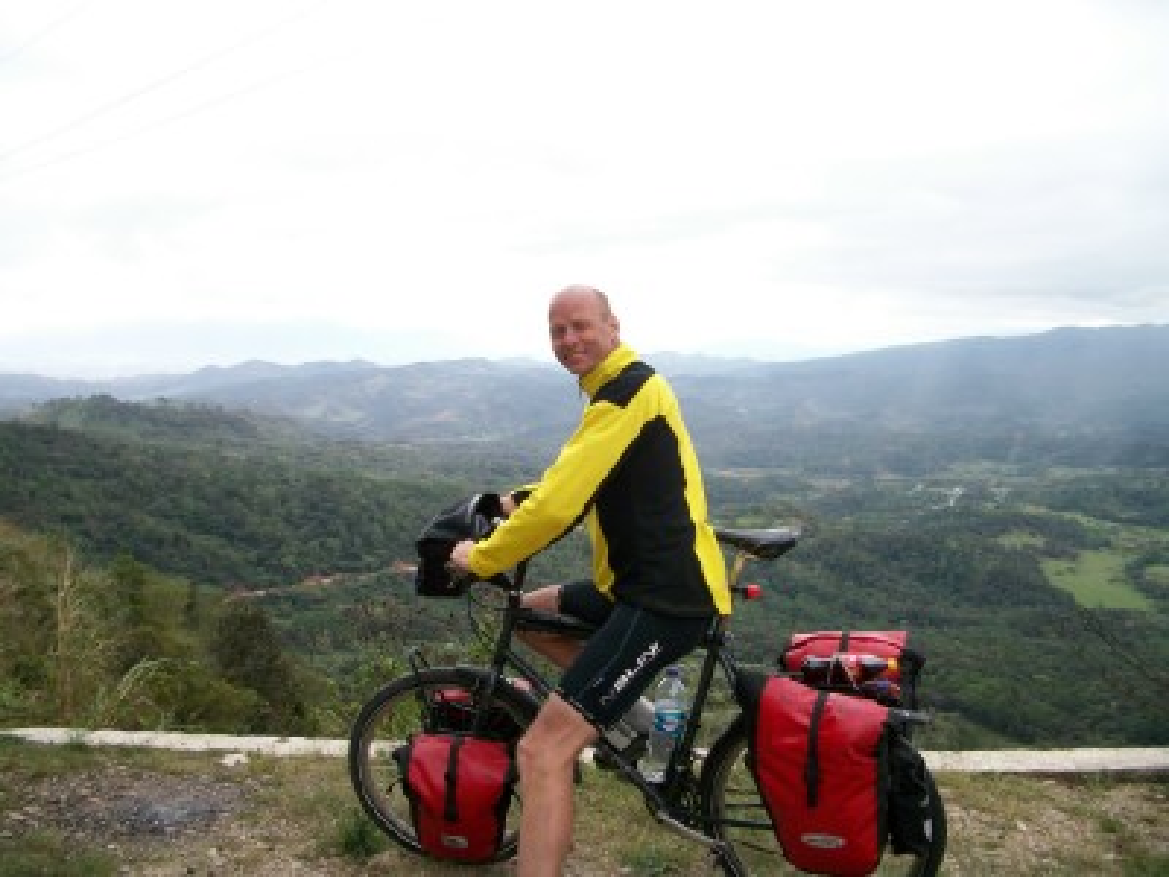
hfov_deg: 52.6
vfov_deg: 40.7
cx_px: 584
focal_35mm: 35
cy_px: 438
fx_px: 1182
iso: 80
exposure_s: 1/125
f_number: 3.1
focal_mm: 6.3
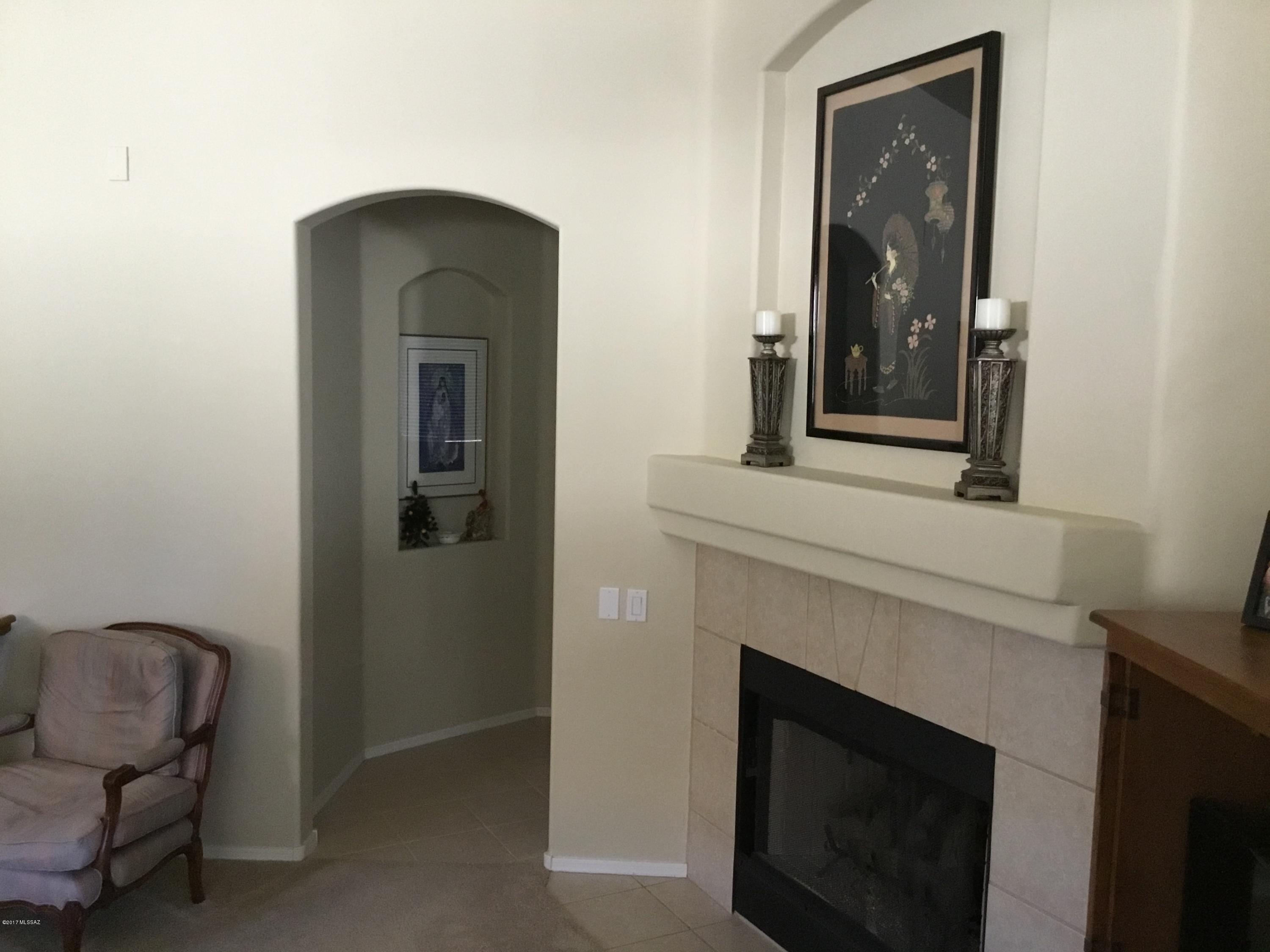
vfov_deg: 45.4
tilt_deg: -6.2
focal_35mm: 31
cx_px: 635
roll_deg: -1.2
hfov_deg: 58.4
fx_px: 1137
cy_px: 476
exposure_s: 1/30
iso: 200
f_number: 2.4
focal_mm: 3.3
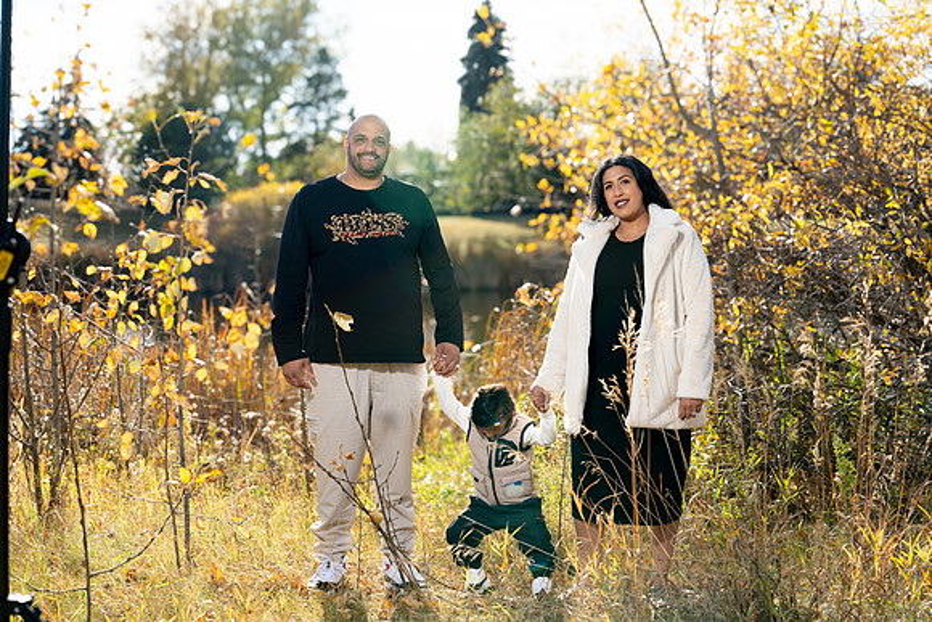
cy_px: 311
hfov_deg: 39.6
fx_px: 1295
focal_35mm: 50
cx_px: 466
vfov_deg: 27.0
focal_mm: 50
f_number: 4
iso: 125
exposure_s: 1/160
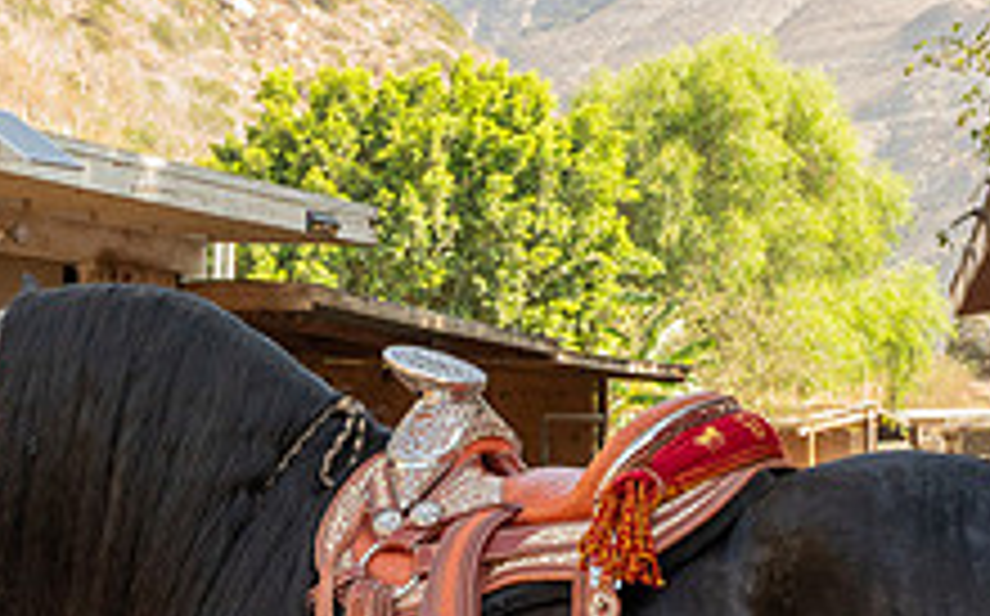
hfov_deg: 22.4
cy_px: 591
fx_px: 2399
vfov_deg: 14.4
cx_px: 1
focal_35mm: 89
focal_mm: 28
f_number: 11
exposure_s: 1/200
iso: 1000
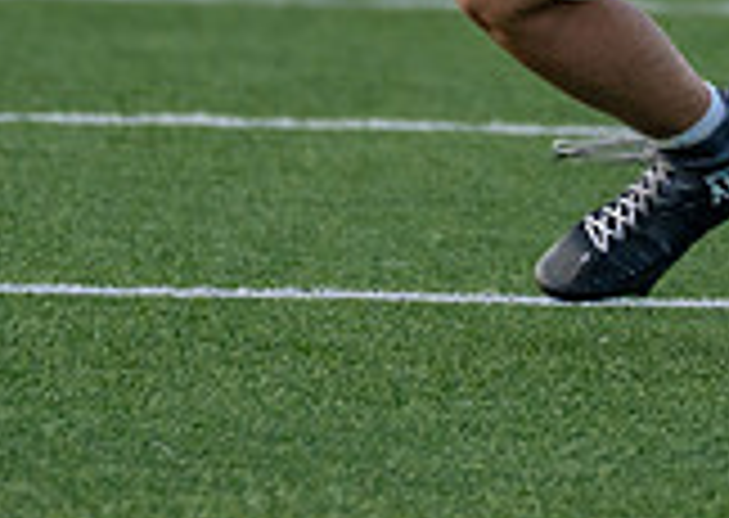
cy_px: -349
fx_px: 22335
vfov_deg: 1.3
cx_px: 740
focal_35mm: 1081
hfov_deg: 1.9
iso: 400
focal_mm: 200
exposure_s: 1/1600
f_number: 2.8
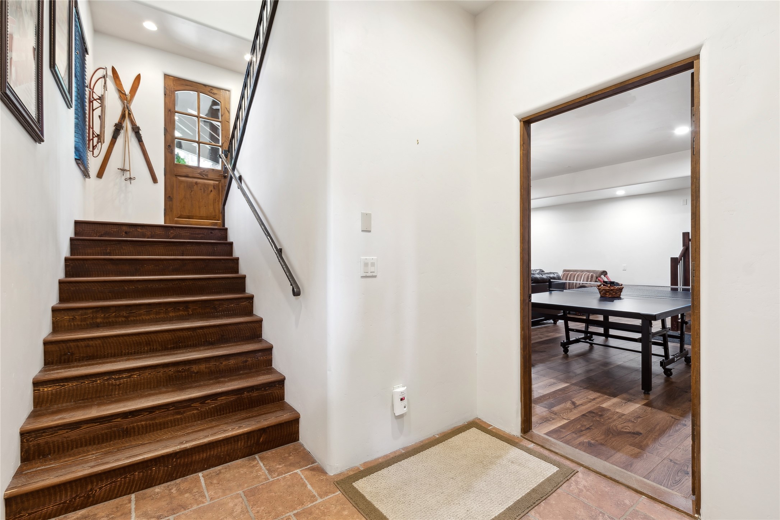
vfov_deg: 77.3
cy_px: 260
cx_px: 390
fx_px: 325
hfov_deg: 100.4
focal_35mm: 15
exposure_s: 1/1.67
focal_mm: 10
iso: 100
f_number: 6.3
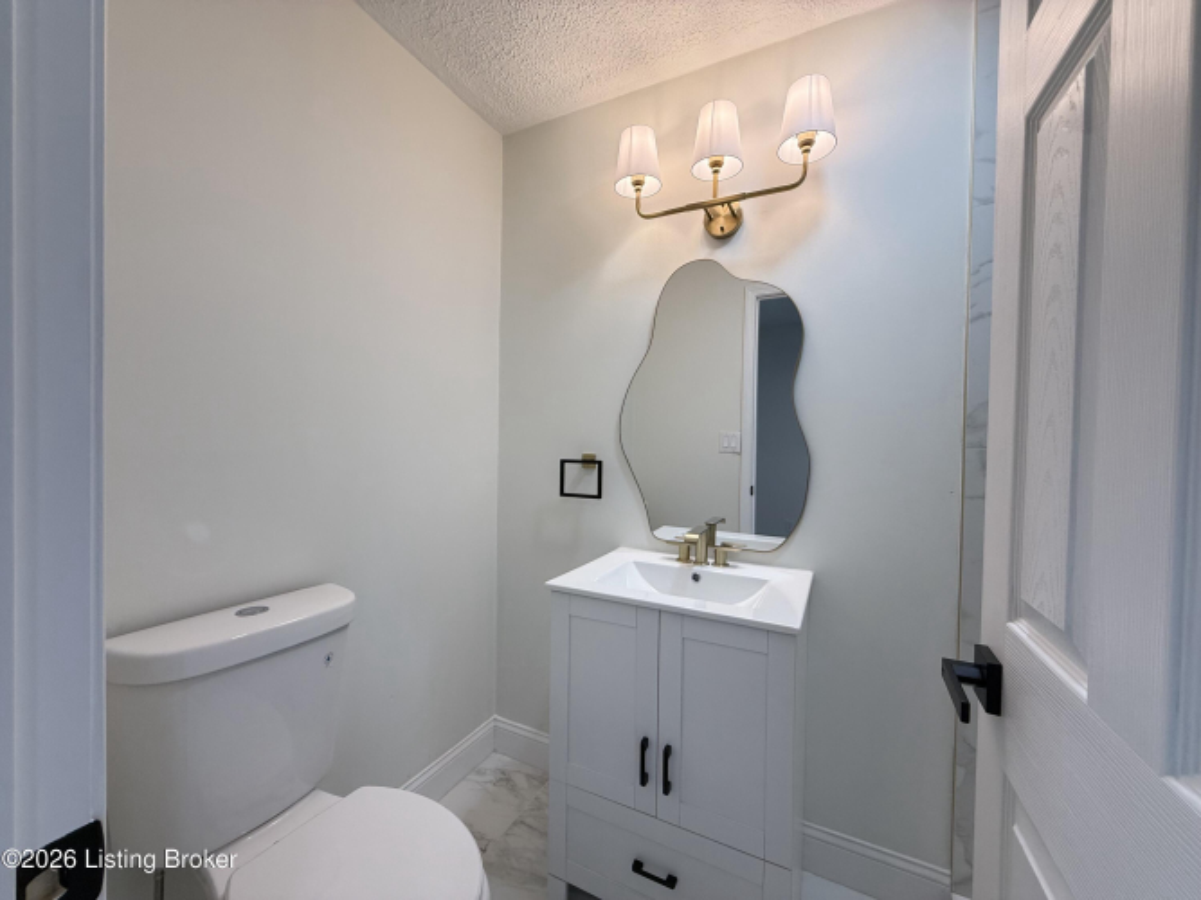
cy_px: 450
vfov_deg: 85.7
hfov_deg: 102.1
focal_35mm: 14
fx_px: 486
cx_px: 600
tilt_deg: -1.3
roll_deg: -0.7
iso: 100
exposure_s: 1/120
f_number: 2.2
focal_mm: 2.22
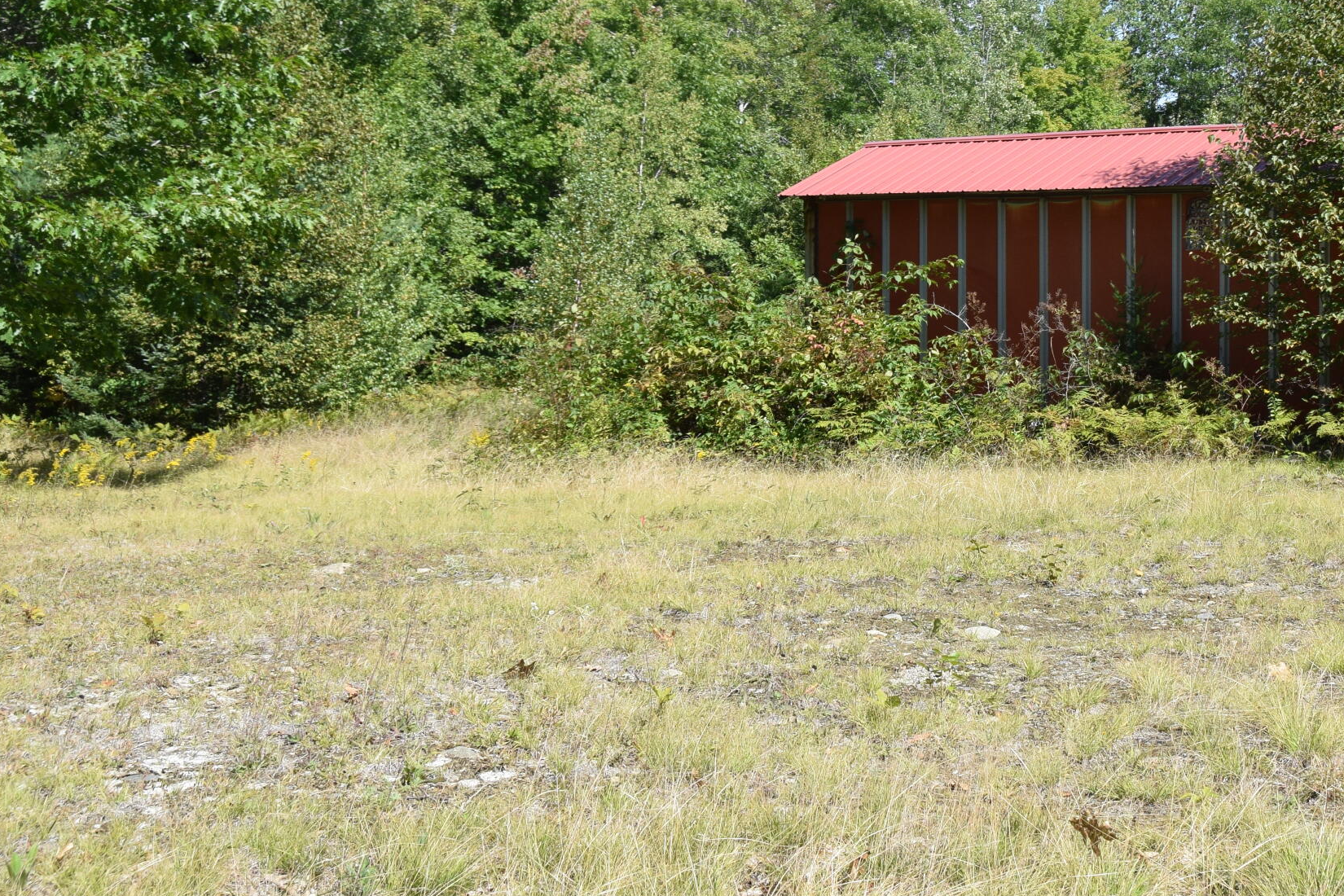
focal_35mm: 60
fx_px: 2240
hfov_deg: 32.2
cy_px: 253
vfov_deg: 22.5
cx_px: 1141
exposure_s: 1/320
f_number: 9
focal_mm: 22
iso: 200
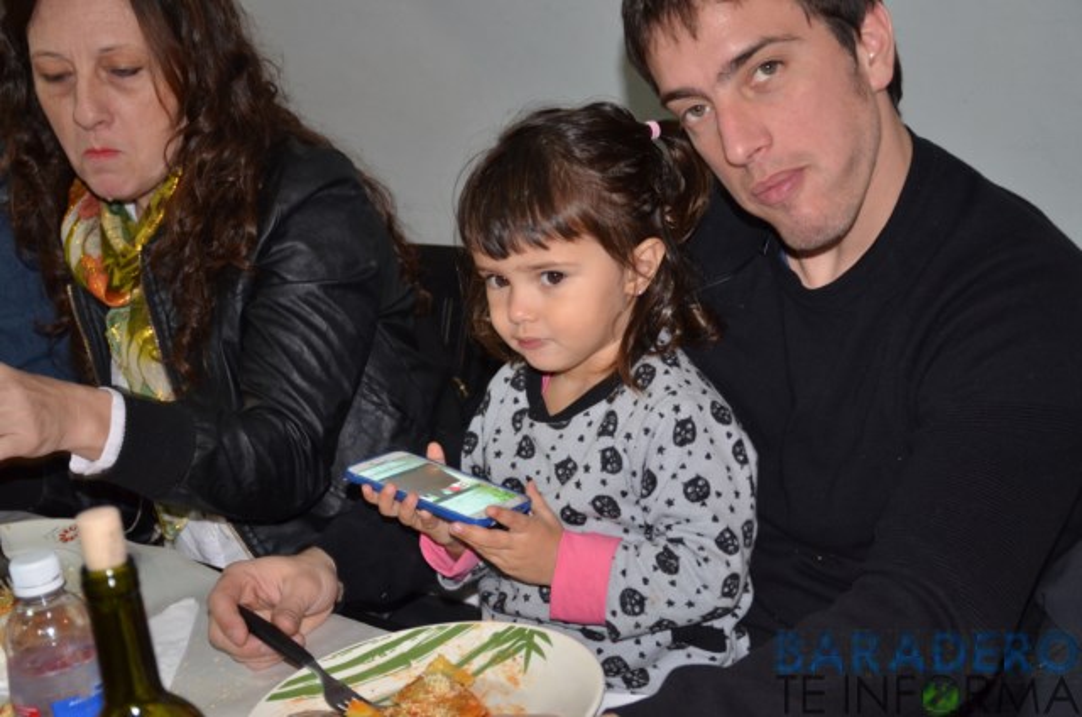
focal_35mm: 68
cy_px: 358
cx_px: 541
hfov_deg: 29.9
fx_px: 2025
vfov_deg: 20.1
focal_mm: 45
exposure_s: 1/60
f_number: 4.5
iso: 800
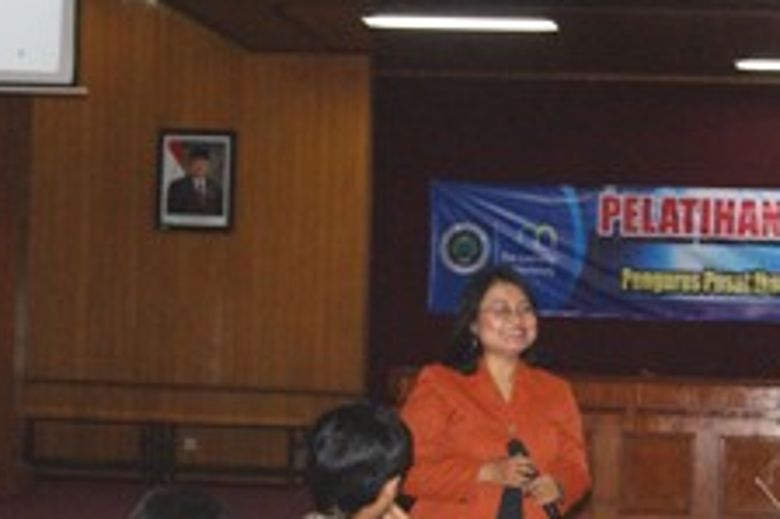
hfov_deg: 23.0
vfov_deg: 15.6
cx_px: 655
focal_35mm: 87
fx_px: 1884
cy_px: 434
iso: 400
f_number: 5.6
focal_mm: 26
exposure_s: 1/60
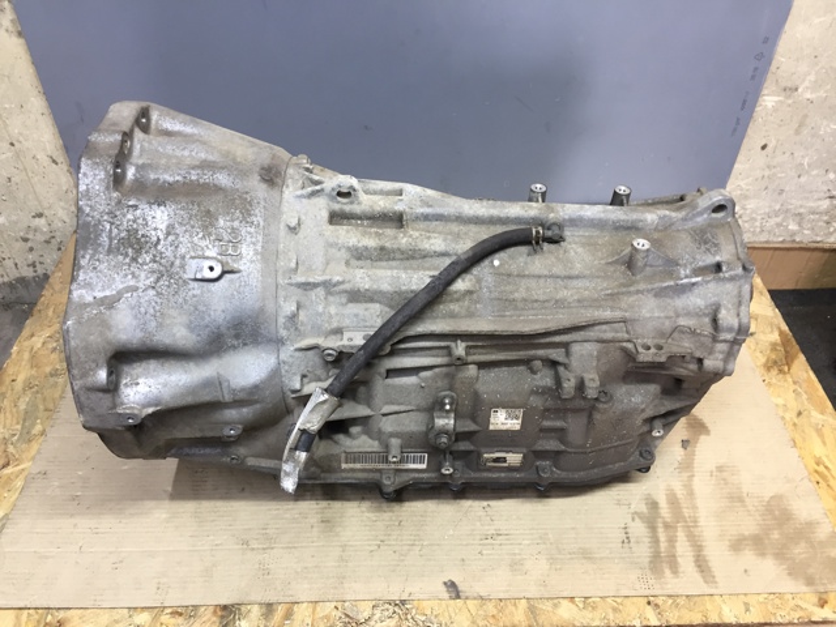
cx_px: 418
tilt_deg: -43.0
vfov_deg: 48.2
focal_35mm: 29
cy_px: 314
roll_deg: -1.8
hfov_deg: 61.7
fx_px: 700
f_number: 2.2
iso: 100
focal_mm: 4.15
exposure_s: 1/33
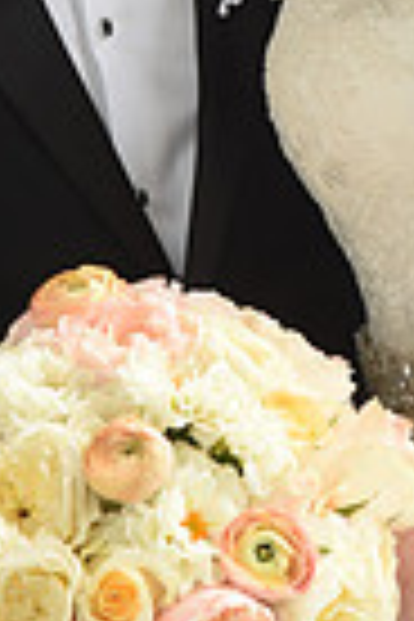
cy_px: -189
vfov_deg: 8.7
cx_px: 385
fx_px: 4002
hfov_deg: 5.9
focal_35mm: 232
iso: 1000
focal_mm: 55
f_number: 9
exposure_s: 1/125
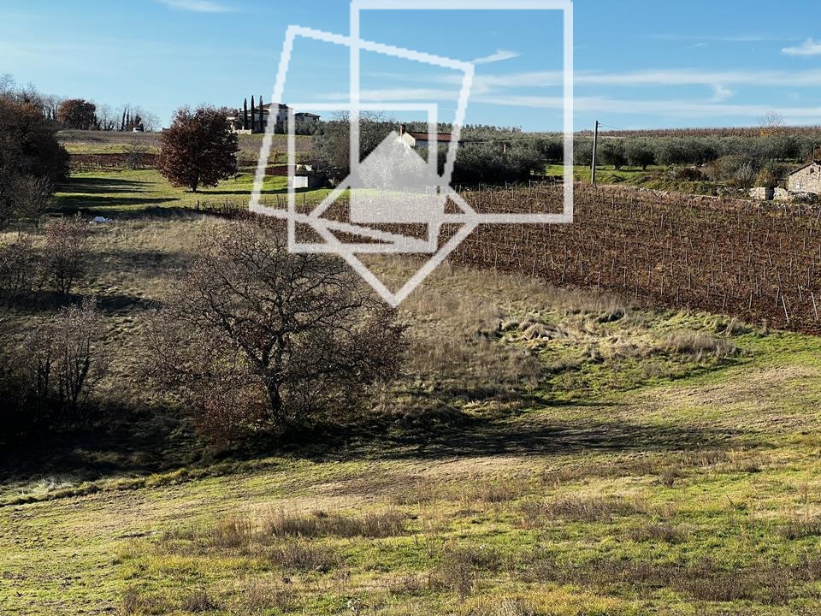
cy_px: 308
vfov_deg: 19.1
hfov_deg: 25.3
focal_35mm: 77
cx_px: 410
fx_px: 1826
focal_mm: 9
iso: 32
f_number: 2.8
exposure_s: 1/536
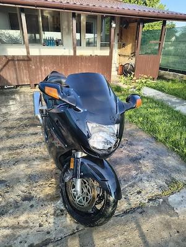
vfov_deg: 71.6
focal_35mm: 24
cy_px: 124
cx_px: 93
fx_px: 172
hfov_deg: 56.8
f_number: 1.8
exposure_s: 1/588
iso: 101
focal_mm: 5.56
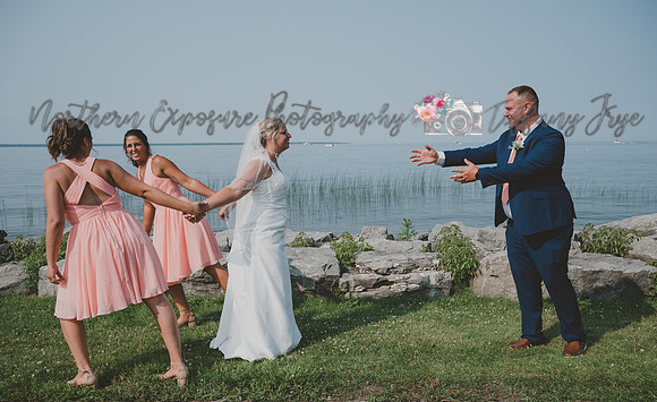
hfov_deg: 54.4
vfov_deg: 34.9
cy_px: 218
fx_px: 639
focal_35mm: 36
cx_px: 328
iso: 100
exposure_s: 1/400
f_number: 7.1
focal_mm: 34
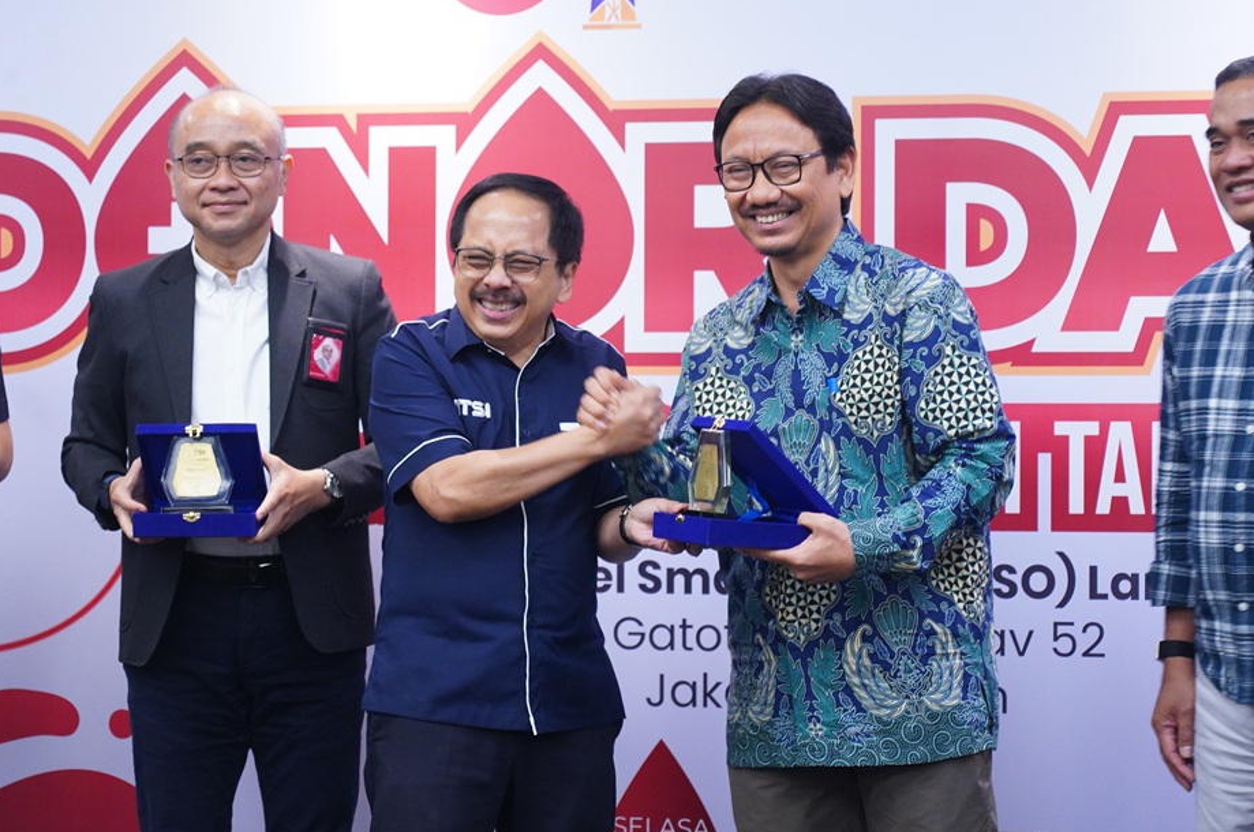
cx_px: 692
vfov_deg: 11.7
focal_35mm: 117
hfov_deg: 17.5
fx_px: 4070
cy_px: 421
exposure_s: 1/60
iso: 5000
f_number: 4
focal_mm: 105
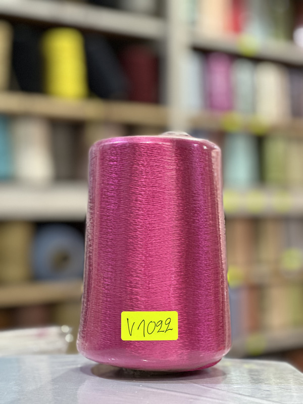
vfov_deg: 25.3
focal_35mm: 77
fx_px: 899
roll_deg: -0.3
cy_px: 202
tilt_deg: +2.3
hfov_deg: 19.1
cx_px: 152
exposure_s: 1/33
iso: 200
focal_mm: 9
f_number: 2.8
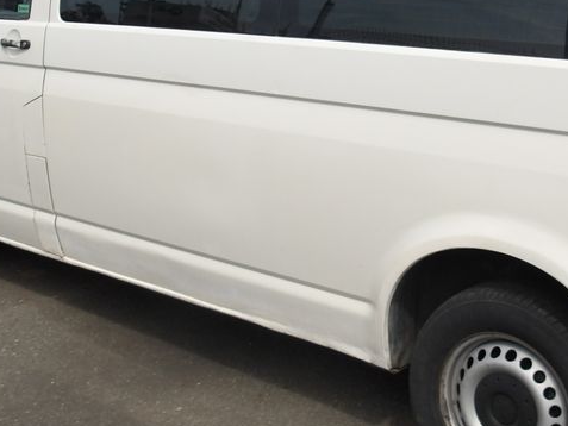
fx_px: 952
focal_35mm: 58
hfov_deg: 32.6
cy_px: 156
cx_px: 423
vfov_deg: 25.2
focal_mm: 4.9
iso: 100
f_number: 10.4
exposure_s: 1/131
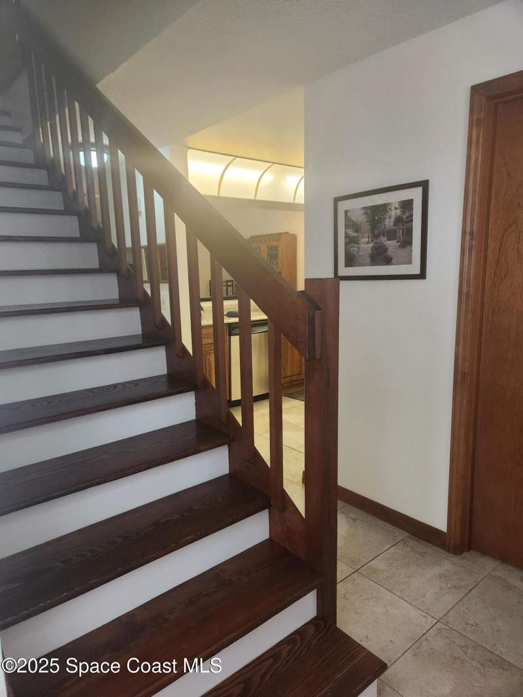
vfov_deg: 73.9
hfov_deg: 58.9
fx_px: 463
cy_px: 348
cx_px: 262
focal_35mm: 23
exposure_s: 1/120
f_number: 1.8
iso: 200
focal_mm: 5.4
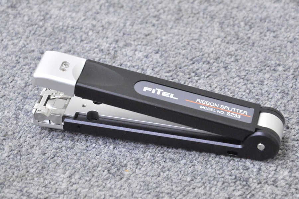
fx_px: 1307
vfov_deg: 8.7
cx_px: 150
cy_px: 100
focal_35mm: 158
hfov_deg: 13.1
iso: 3200
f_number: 13
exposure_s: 1/60
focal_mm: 105
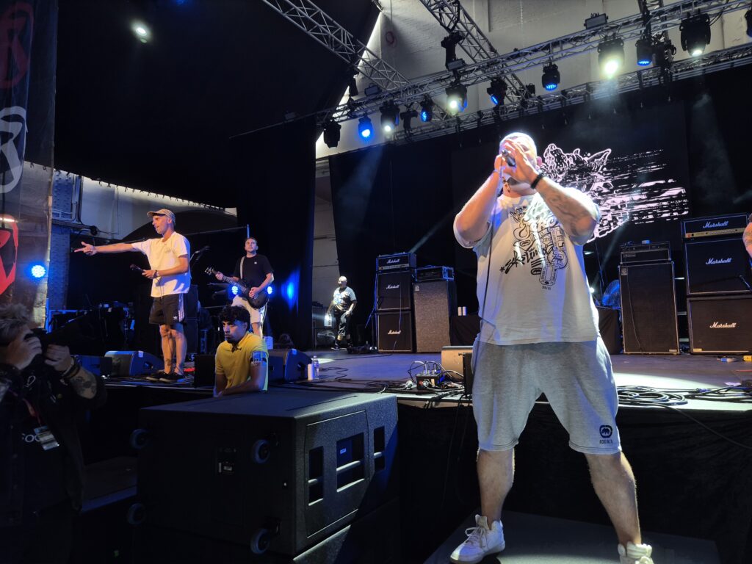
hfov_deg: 73.9
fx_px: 500
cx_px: 376
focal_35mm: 23
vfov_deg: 58.9
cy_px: 282
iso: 64
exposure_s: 1/53
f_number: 1.8
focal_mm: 5.4
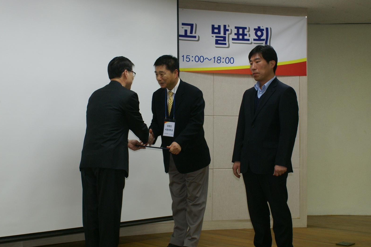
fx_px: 526
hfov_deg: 38.8
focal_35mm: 51
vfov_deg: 26.5
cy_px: 122
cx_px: 167
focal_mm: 28
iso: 400
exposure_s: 1/60
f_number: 5
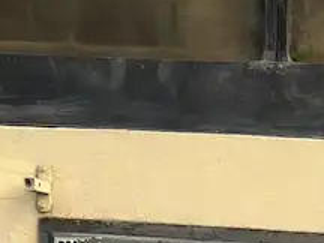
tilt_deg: -8.1
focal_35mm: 194
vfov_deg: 7.1
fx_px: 1816
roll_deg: -3.4
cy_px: 612
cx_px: 588
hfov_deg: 9.7
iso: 100
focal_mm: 6.76
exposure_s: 1/114
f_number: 1.78
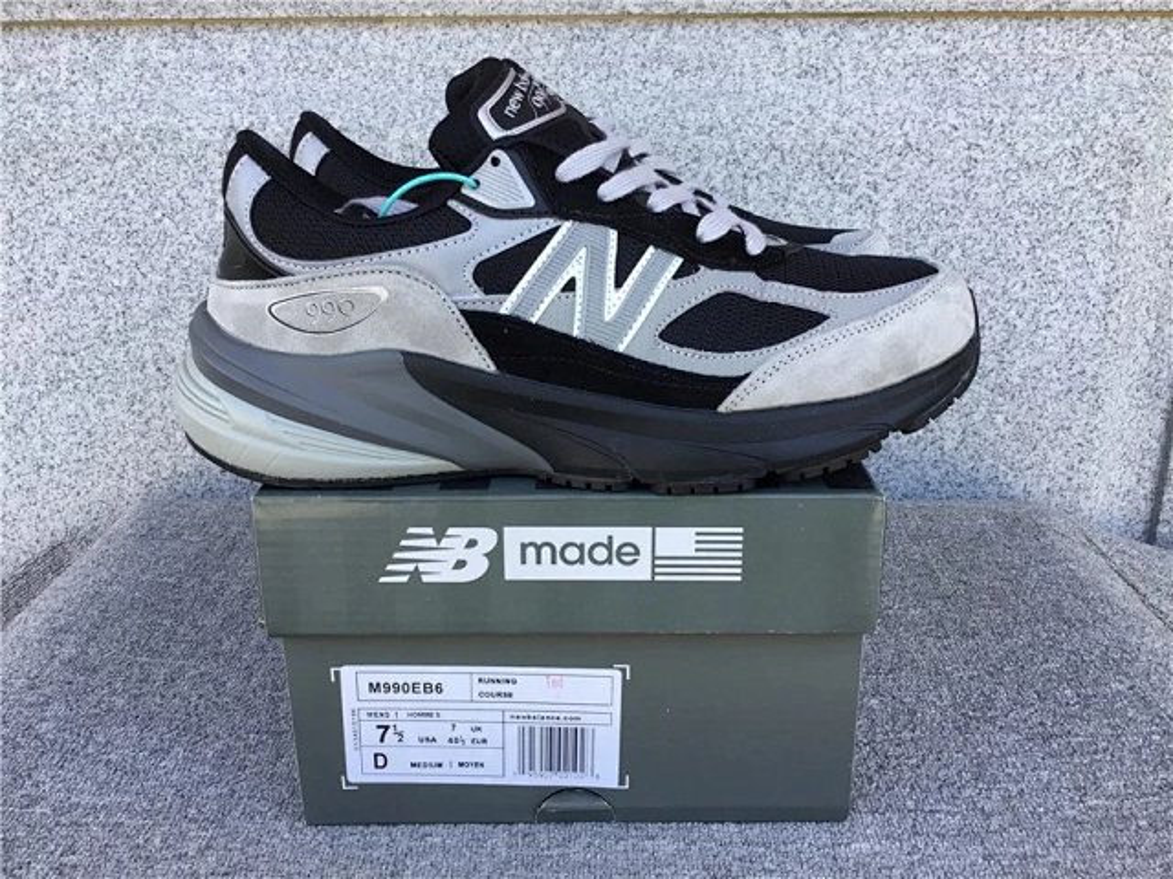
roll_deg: +1.1
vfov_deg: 45.4
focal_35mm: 31
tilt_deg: -19.6
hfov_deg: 58.4
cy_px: 440
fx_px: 1050
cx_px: 586
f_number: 2.4
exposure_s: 1/100
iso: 25
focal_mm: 3.3
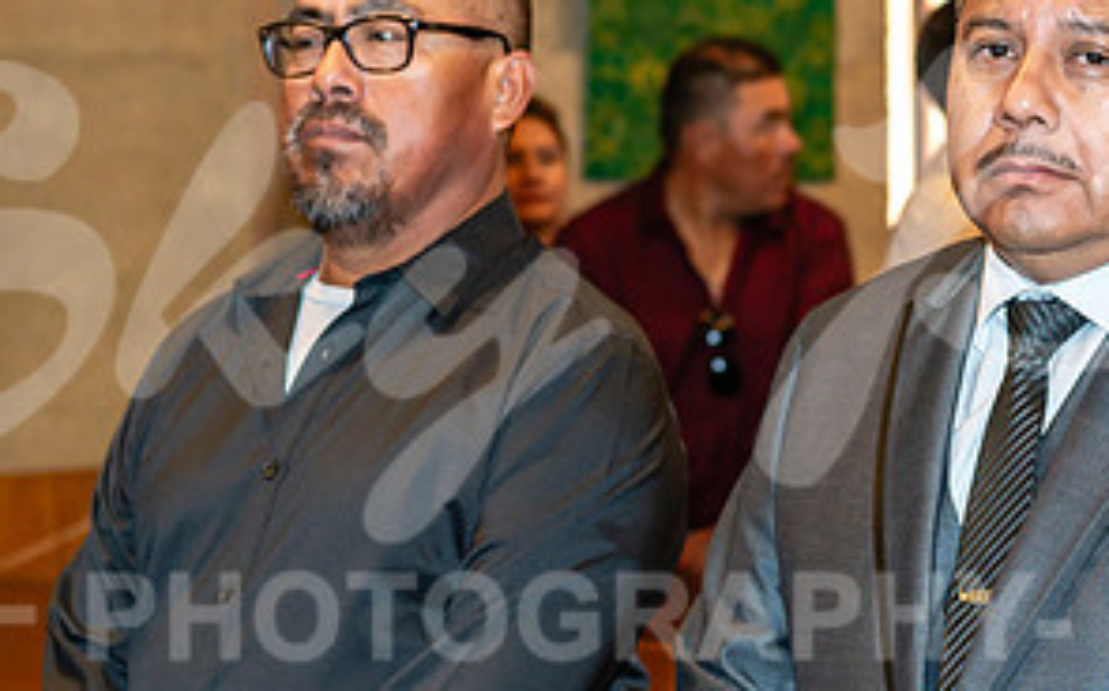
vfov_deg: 9.8
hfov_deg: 15.5
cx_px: 831
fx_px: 4048
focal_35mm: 134
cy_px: 411
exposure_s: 1/125
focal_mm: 62
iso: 800
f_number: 4.5
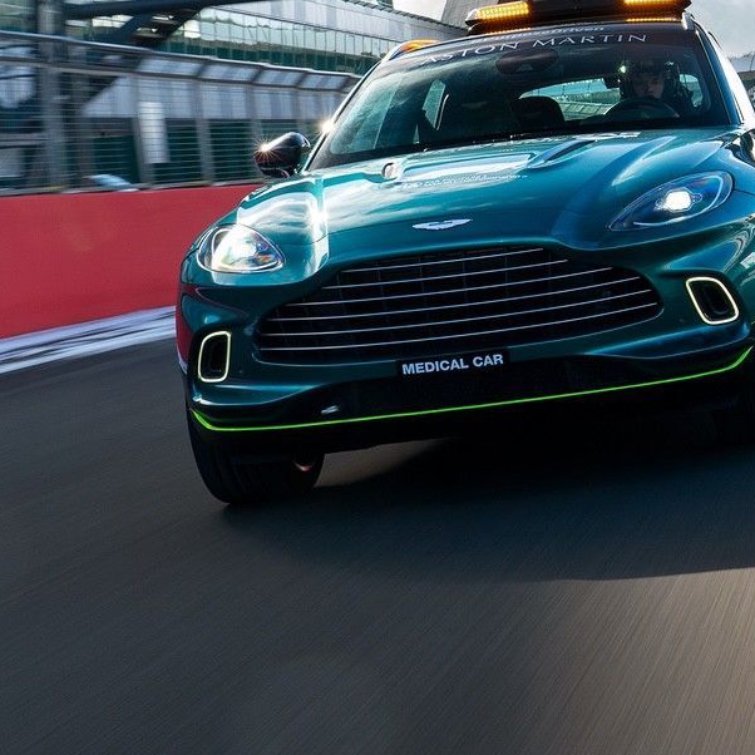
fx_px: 2073
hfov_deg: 18.8
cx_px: 1045
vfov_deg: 20.3
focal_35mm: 84
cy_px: 102
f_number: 11
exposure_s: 1/25
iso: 64
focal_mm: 31
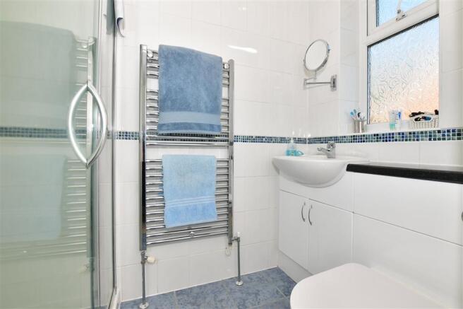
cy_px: 154
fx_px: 193
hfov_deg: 100.4
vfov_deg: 77.3
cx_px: 232
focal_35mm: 15
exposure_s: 1/200
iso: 400
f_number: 8
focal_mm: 10
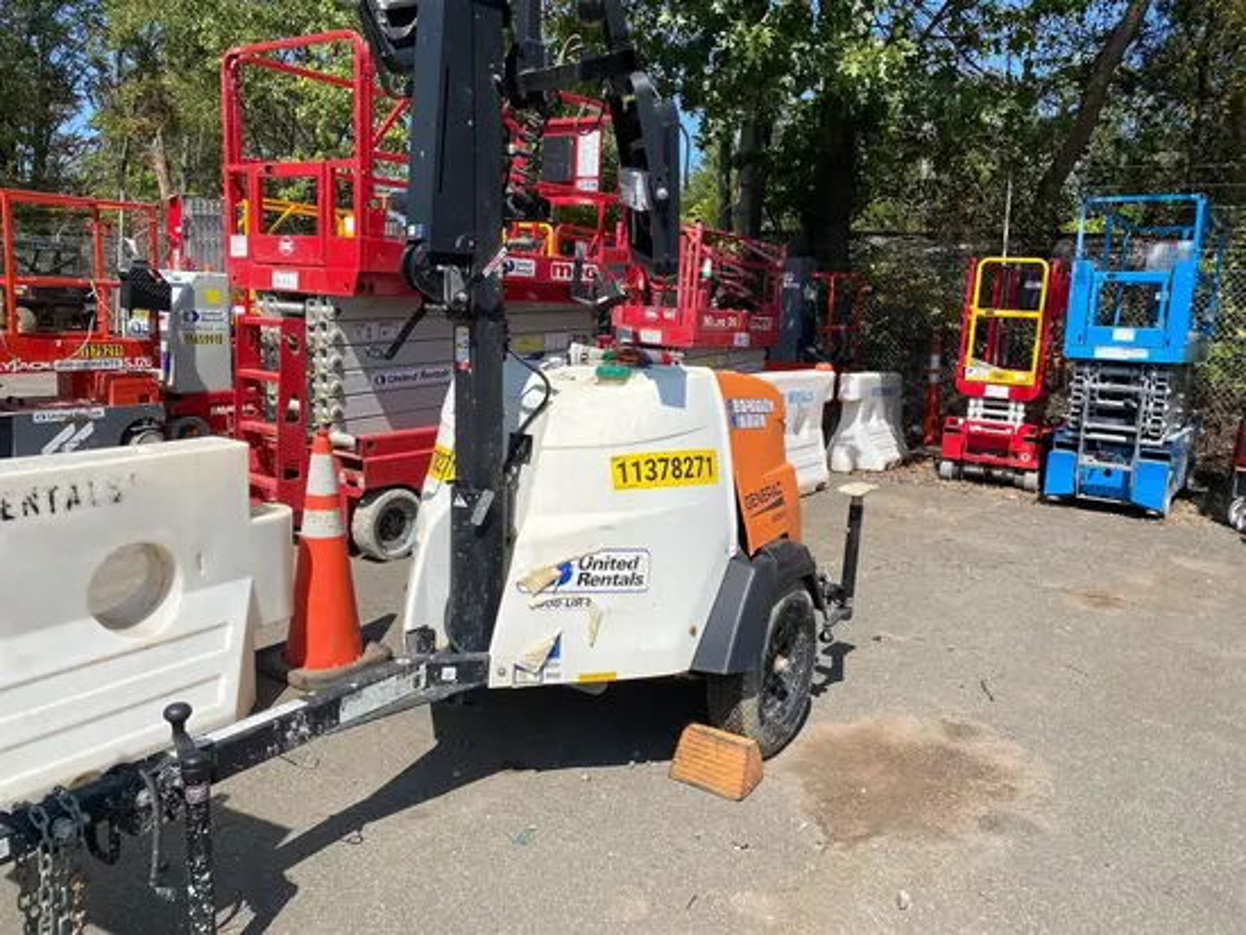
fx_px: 936
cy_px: 468
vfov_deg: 53.1
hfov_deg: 67.3
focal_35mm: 26
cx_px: 623
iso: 32
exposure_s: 1/3401
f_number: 1.8
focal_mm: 4.25
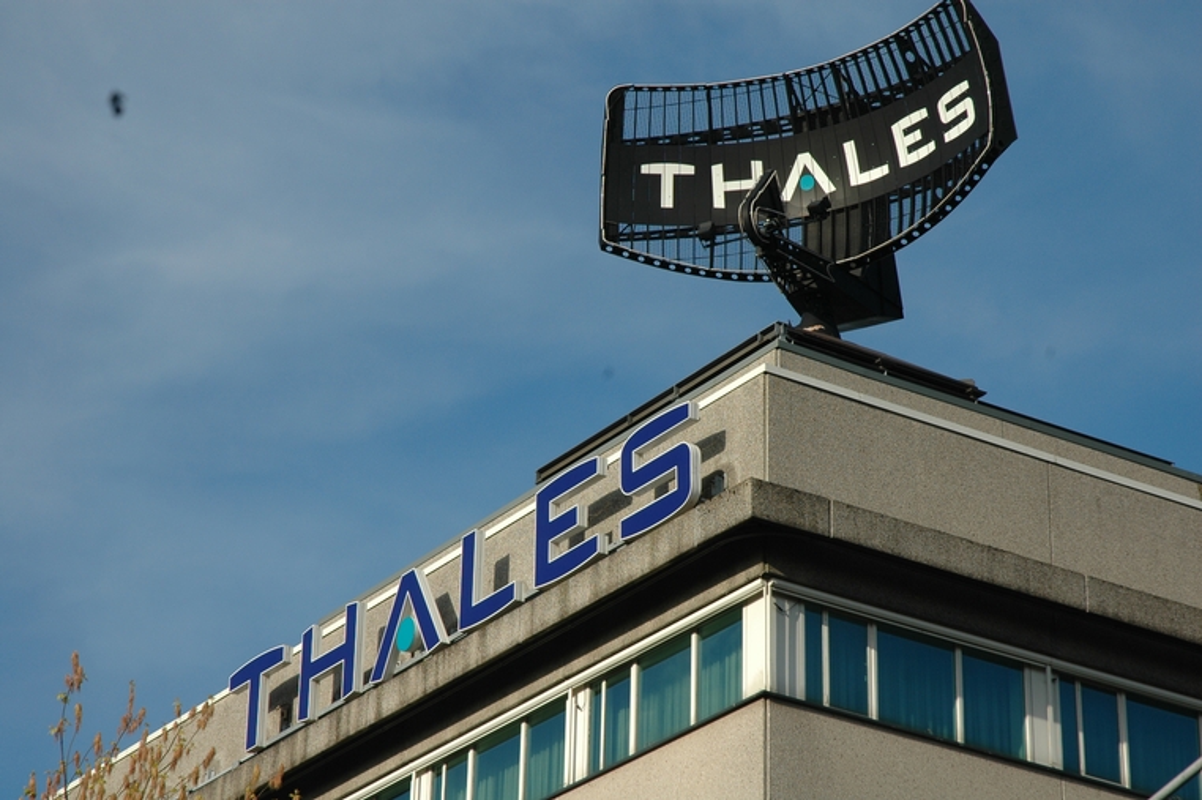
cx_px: 601
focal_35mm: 98
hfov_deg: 20.9
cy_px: 400
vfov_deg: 14.0
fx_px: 3253
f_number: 9
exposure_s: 1/320
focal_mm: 65
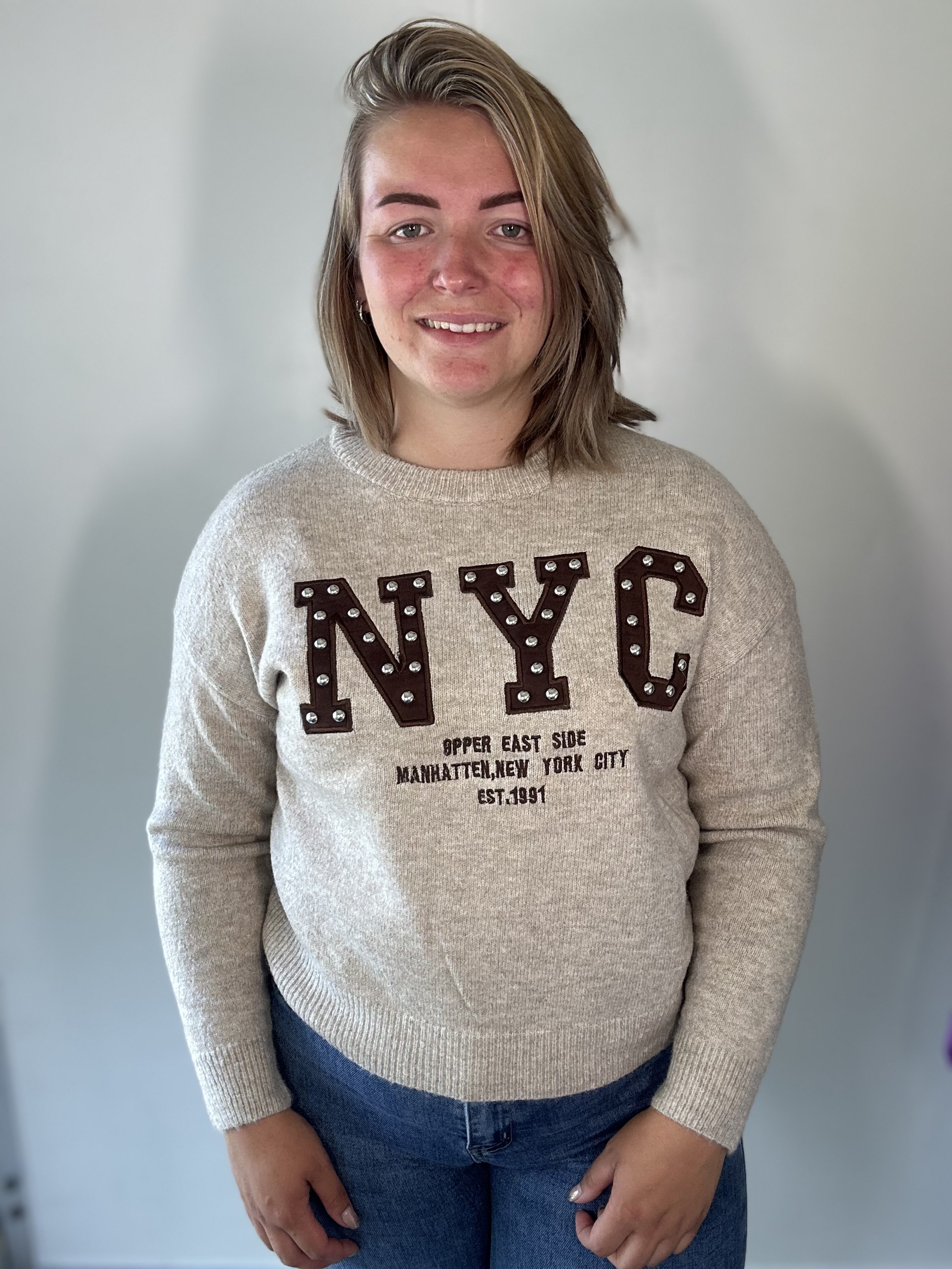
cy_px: 634
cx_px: 476
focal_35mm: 30
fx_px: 1100
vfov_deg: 60.0
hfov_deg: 46.8
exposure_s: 1/121
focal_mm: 2.69
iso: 40
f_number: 1.9
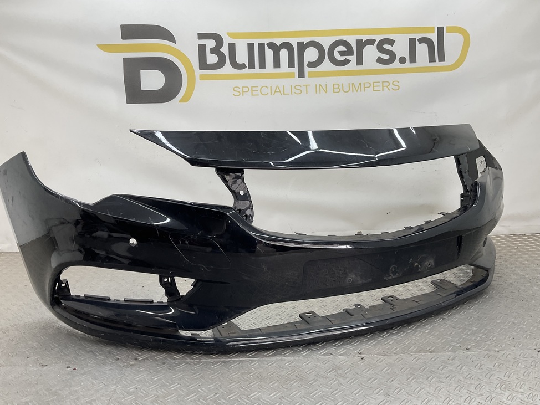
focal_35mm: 30
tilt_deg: -8.9
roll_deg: +0.7
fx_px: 468
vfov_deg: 46.8
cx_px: 261
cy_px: 198
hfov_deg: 59.9
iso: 20
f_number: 1.8
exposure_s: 1/120
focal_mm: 3
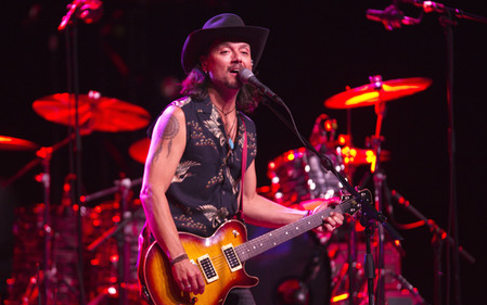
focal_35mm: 307
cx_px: 244
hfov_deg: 6.8
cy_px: 145
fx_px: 4076
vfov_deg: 4.3
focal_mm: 300
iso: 1600
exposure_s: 1/125
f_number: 2.8
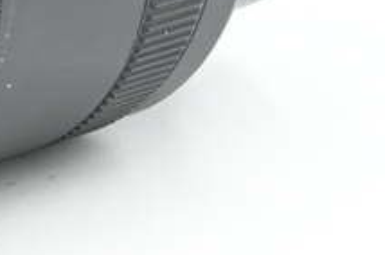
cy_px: -130
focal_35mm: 351
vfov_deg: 3.9
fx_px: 3748
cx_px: -236
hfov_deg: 5.8
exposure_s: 1/13
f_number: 14
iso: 200
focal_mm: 75
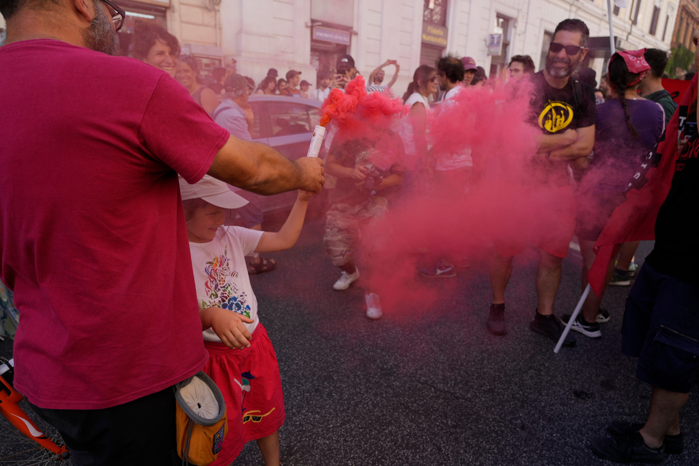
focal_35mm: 24
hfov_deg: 73.8
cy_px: 233
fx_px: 466
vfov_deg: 53.1
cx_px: 350
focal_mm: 24
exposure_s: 1/800
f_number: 4.5
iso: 400
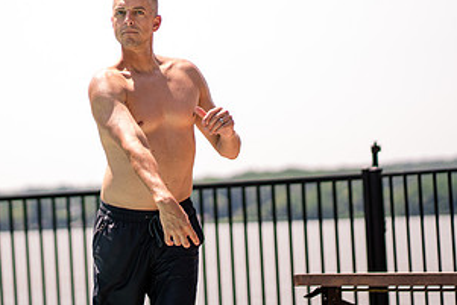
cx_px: 129
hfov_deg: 12.5
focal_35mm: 164
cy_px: 19
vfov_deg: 8.3
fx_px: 2083
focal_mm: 85
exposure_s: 1/4000
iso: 200
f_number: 1.8
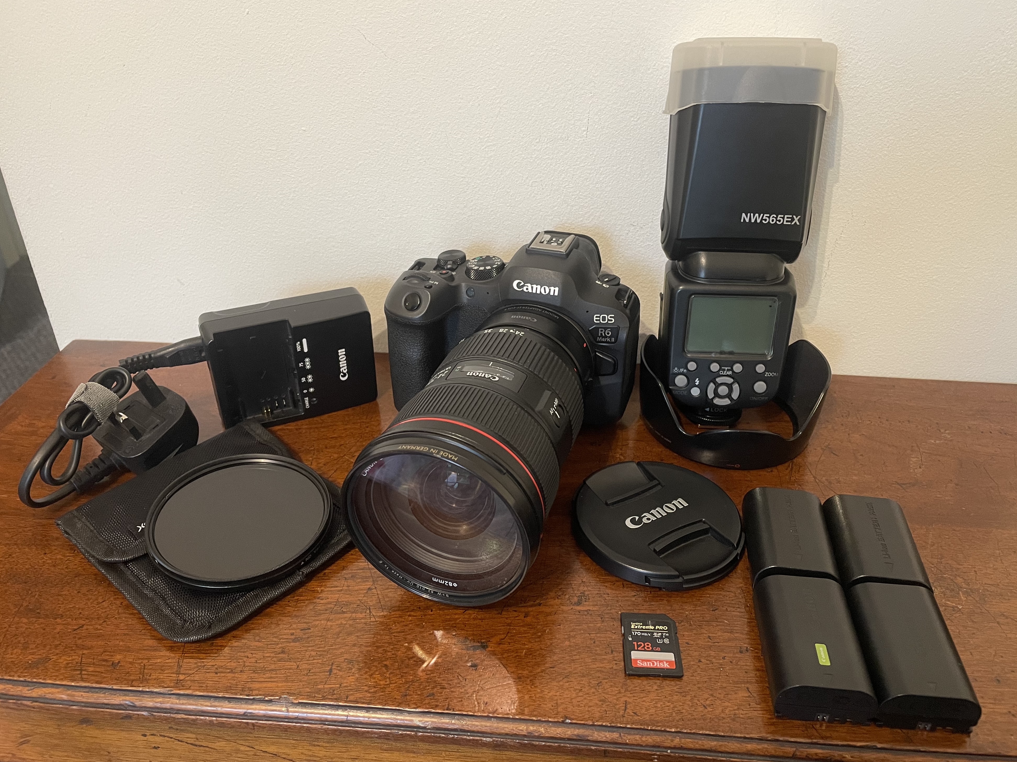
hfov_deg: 65.3
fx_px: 793
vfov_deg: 51.3
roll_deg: -0.5
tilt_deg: -30.7
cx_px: 515
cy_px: 374
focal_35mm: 27
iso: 250
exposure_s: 1/50
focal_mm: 4.2
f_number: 1.6
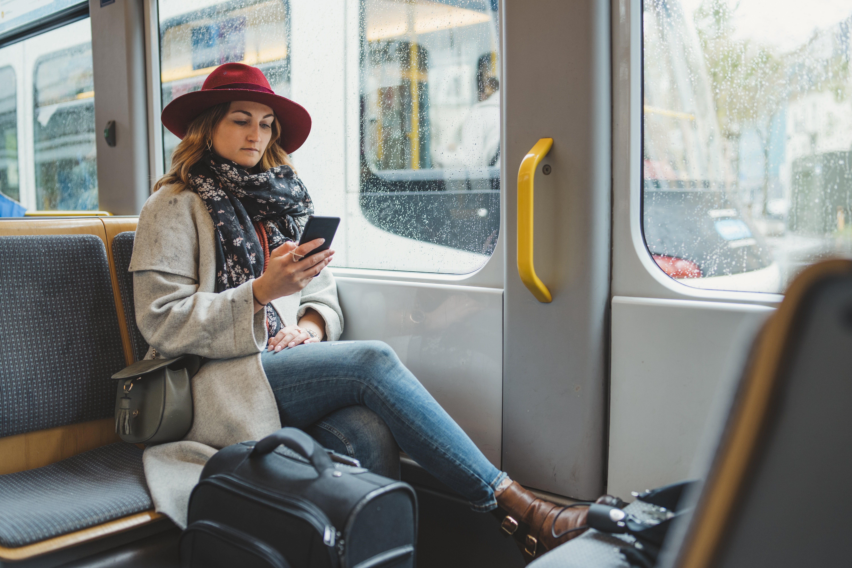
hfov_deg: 54.4
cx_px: 426
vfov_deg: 37.9
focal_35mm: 35
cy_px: 284
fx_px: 828
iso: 320
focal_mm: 35
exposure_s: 1/160
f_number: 2.2
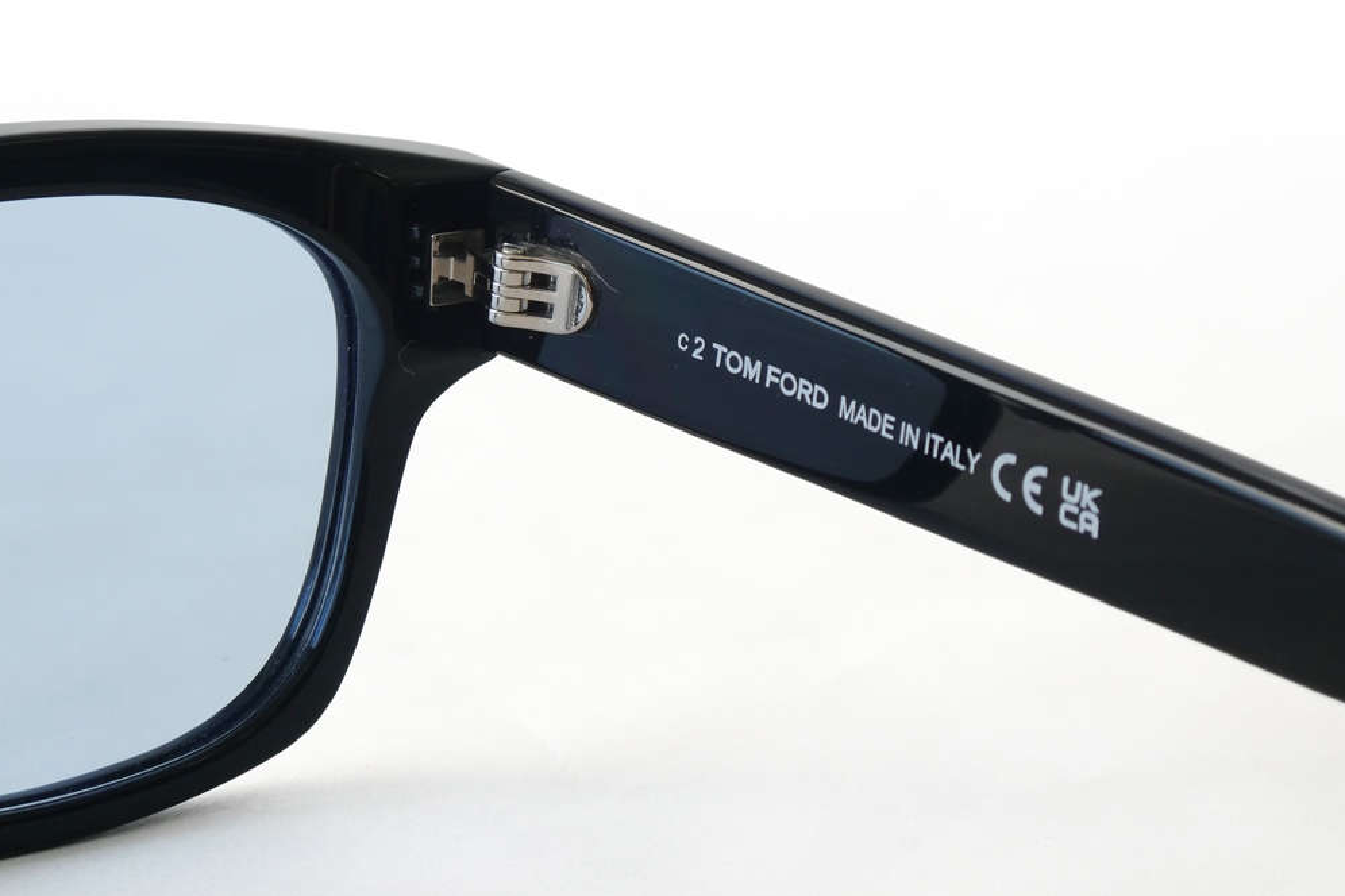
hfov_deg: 14.6
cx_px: 674
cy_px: 447
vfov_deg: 9.7
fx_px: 5268
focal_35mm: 141
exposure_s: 1/200
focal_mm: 24.2
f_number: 5.3
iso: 80
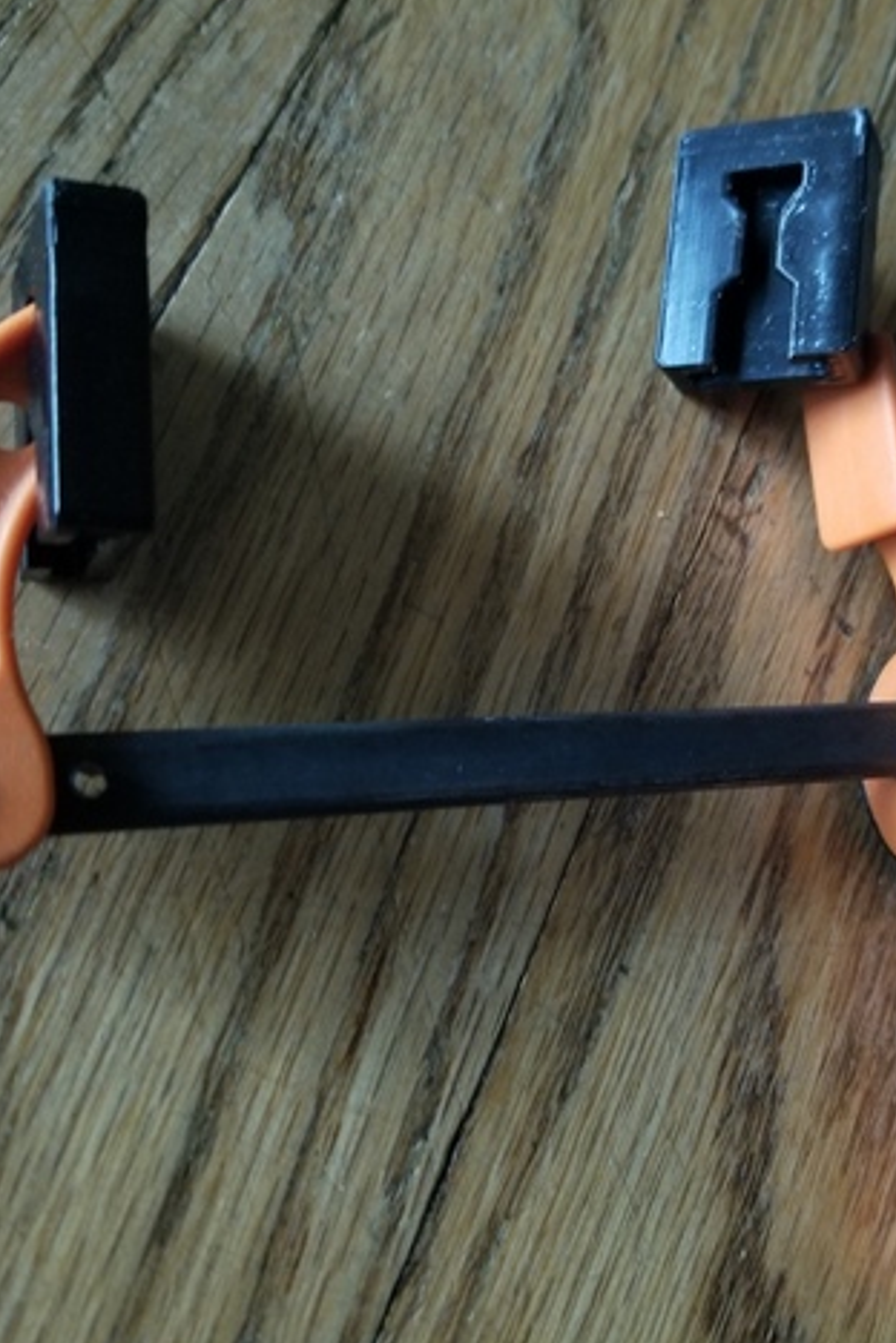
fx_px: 1381
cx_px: 563
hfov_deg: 35.7
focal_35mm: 37
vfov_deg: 51.9
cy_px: 677
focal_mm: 4.3
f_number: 1.7
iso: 400
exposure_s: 1/10
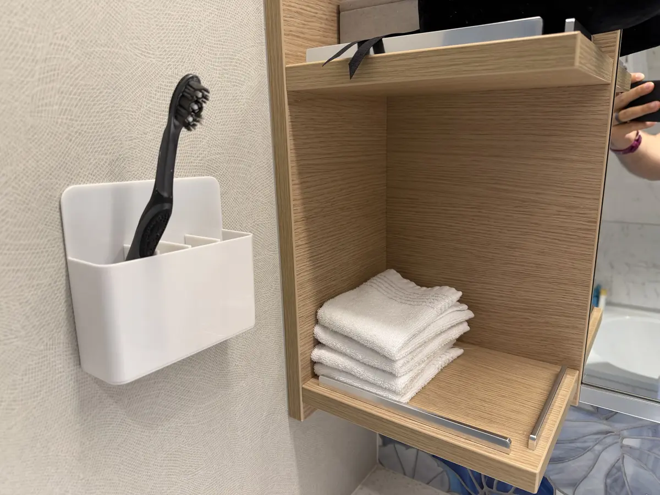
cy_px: 248
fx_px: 458
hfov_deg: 71.6
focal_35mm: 24
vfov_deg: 56.8
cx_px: 330
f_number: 1.78
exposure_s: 1/76
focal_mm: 6.76
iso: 200
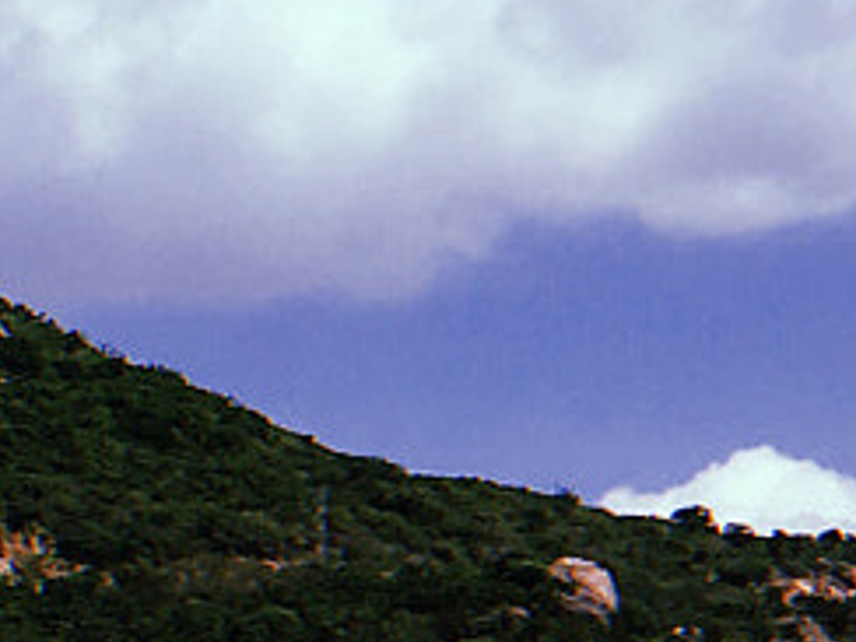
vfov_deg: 7.6
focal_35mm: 190
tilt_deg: -1.4
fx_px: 4698
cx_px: -225
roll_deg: -0.4
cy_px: 1088
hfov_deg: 10.2
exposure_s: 1/2564
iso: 25
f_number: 2.2
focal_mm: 4.15
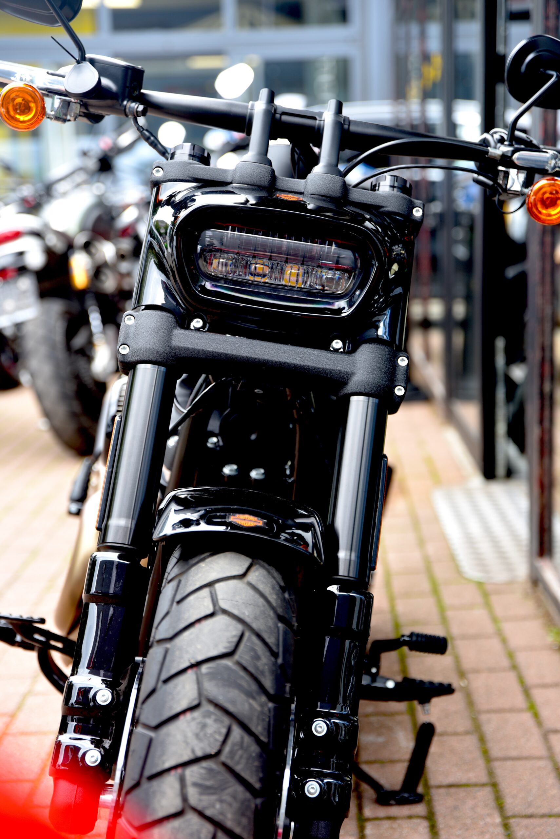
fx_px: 1445
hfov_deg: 21.9
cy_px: 420
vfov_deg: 32.4
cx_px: 280
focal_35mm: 62
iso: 100
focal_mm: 62
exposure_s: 1/60
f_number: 2.8
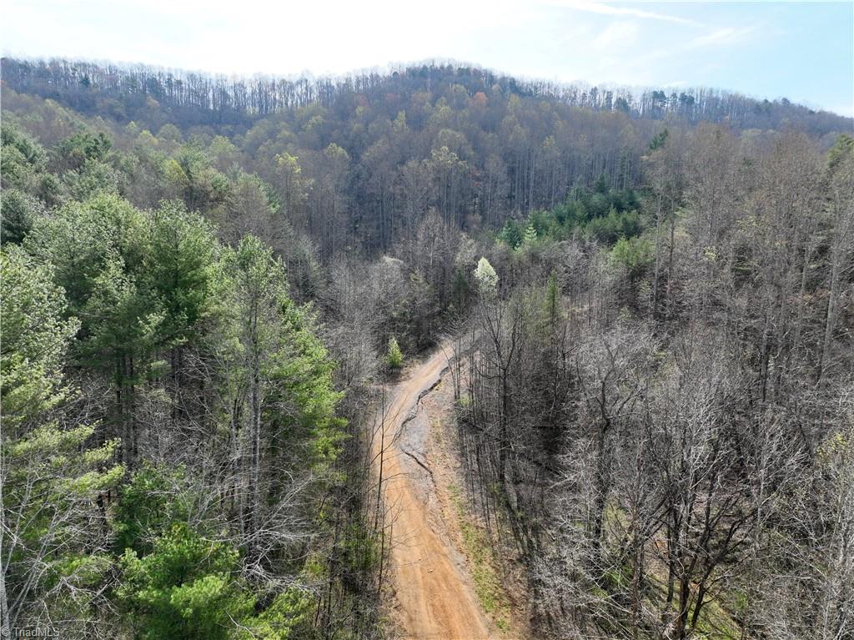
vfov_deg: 56.8
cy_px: 320
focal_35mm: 24
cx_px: 427
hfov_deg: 71.6
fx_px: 592
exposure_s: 1/320
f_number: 2.8
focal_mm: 12.3
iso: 410
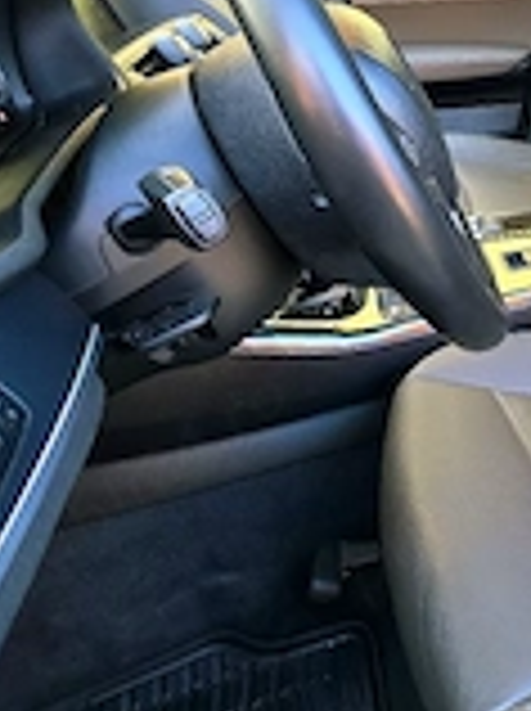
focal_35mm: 33
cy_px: 189
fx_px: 677
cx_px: 580
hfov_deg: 36.4
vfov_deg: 53.2
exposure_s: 1/101
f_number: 1.9
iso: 200
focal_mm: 2.2
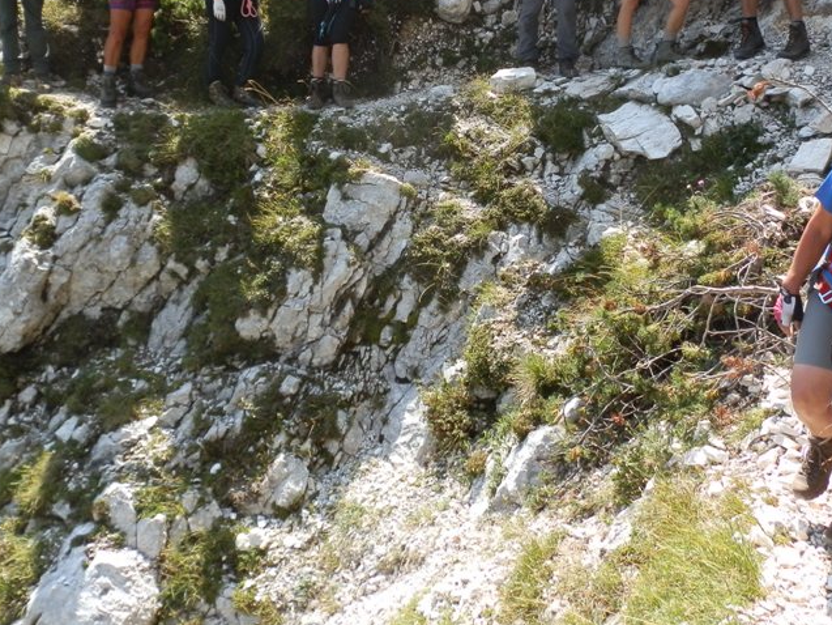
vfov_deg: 31.4
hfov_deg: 42.1
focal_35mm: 45
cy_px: 127
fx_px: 1082
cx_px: 418
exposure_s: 1/320
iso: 64
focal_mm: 5
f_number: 3.1
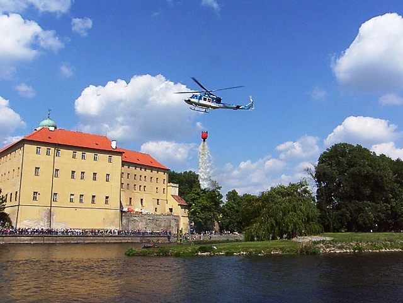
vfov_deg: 40.7
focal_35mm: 35
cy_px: 152
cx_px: 202
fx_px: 407
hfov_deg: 52.6
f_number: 7.1
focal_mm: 9
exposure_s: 1/400
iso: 50
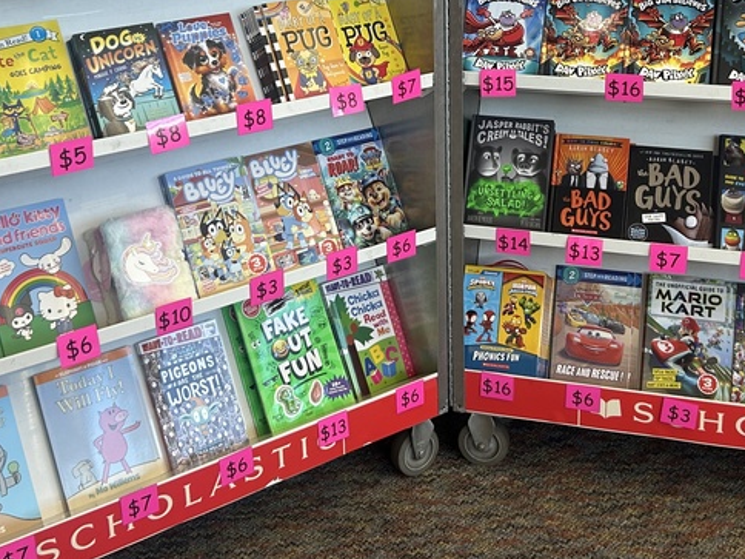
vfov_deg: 26.0
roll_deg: +0.3
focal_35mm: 55
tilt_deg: -14.5
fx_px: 1184
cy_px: 99
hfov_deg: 34.9
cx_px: 414
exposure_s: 1/120
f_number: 1.5
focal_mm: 5.7
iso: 50
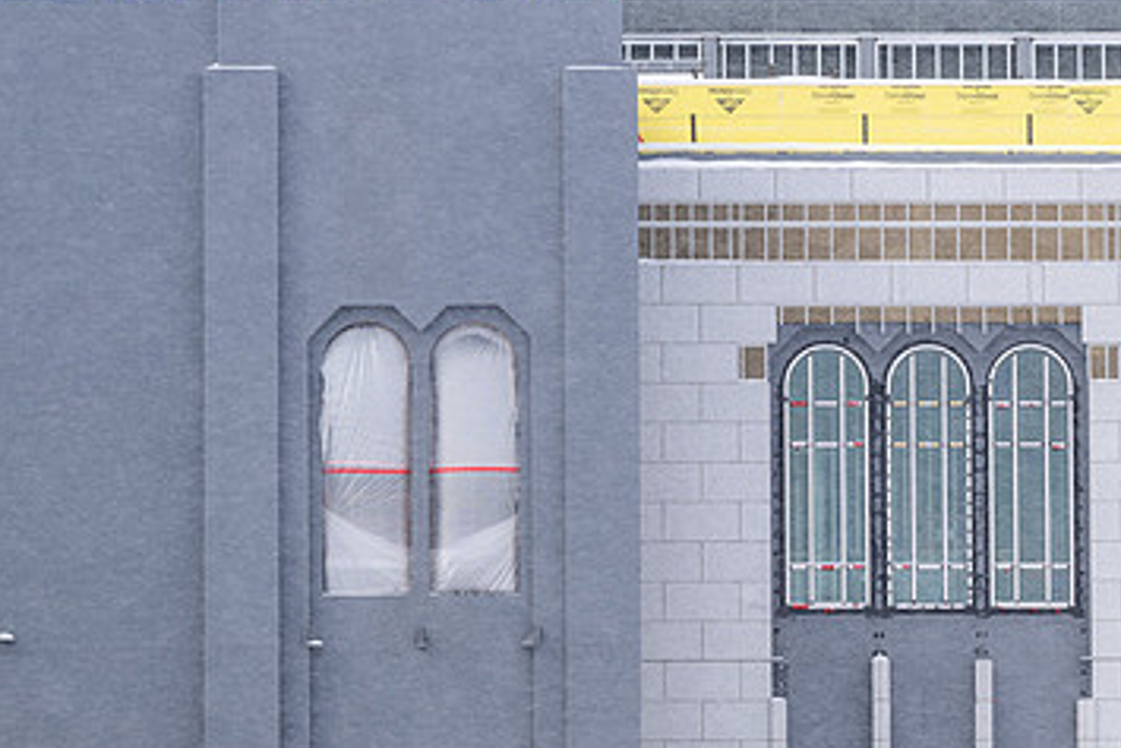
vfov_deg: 4.1
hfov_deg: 6.2
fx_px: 10342
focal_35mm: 332
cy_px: 488
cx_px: 906
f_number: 10
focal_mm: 200
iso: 100
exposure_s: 1/250
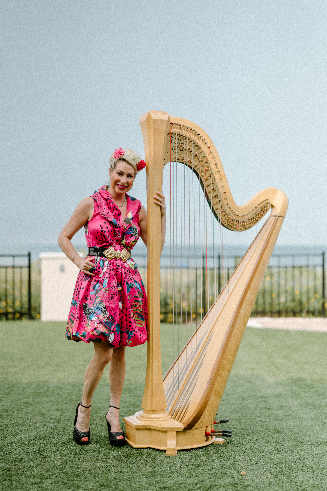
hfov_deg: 27.0
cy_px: 246
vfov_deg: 39.6
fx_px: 682
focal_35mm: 50
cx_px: 164
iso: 100
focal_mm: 50
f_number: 1.2
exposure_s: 1/8000
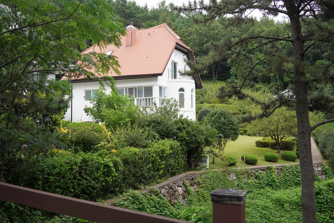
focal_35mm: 35
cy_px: 112
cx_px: 167
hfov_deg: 54.4
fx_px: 325
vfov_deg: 37.9
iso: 100
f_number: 7.1
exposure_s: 1/125
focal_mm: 35
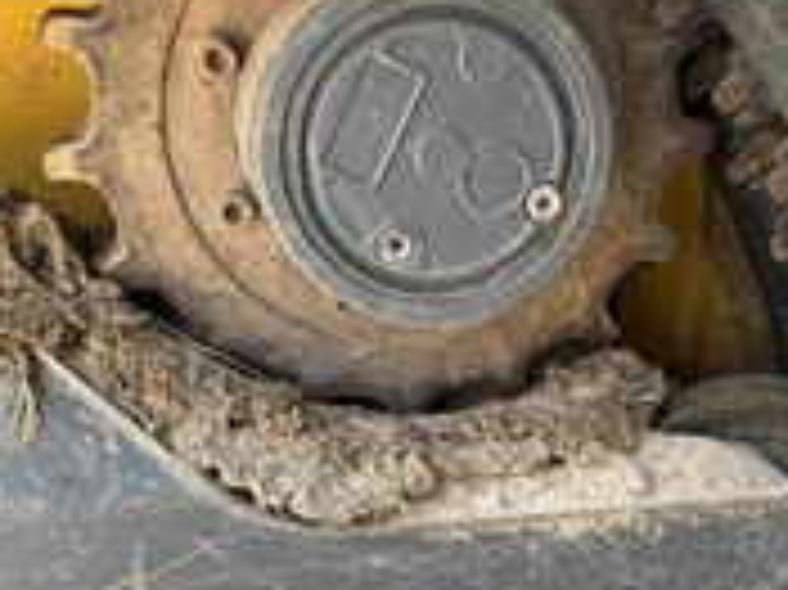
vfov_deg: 26.5
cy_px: 324
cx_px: 518
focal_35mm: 55
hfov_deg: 34.7
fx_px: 1251
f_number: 1.78
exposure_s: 1/399
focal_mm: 6.76
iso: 100
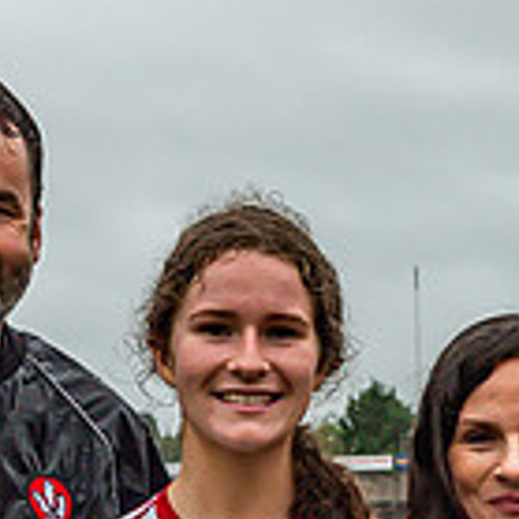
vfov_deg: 13.5
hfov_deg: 14.1
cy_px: 684
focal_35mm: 124
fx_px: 2103
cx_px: 217
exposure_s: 1/100
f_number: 4
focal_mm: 32
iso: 1250
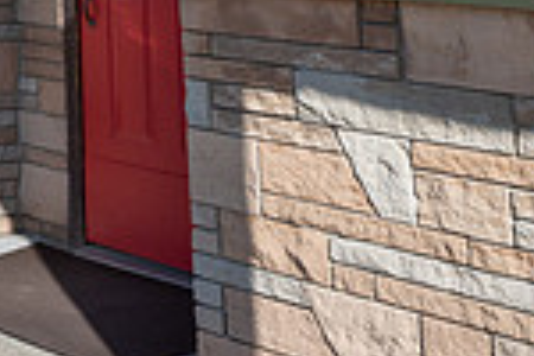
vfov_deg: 13.3
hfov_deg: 17.9
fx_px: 1379
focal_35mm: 93
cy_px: -283
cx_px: -402
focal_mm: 24
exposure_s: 1/250
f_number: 14
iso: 200
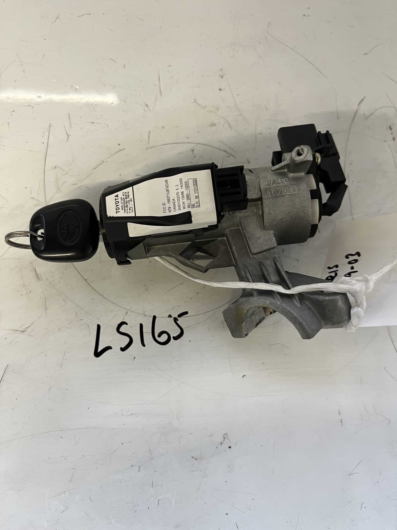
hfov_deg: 53.1
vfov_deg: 67.3
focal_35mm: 26
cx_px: 198
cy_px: 265
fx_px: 398
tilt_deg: -73.2
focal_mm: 5.1
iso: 80
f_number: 1.6
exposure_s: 1/50
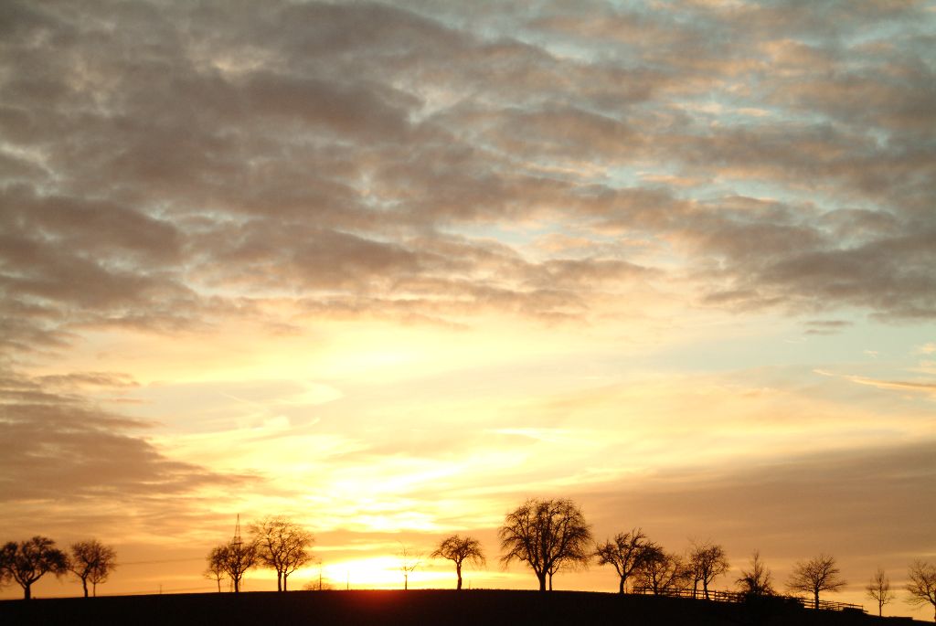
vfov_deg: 12.7
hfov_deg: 18.9
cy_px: 313
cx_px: 468
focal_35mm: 108
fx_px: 2811
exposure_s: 1/180
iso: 400
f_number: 6.7
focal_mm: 72
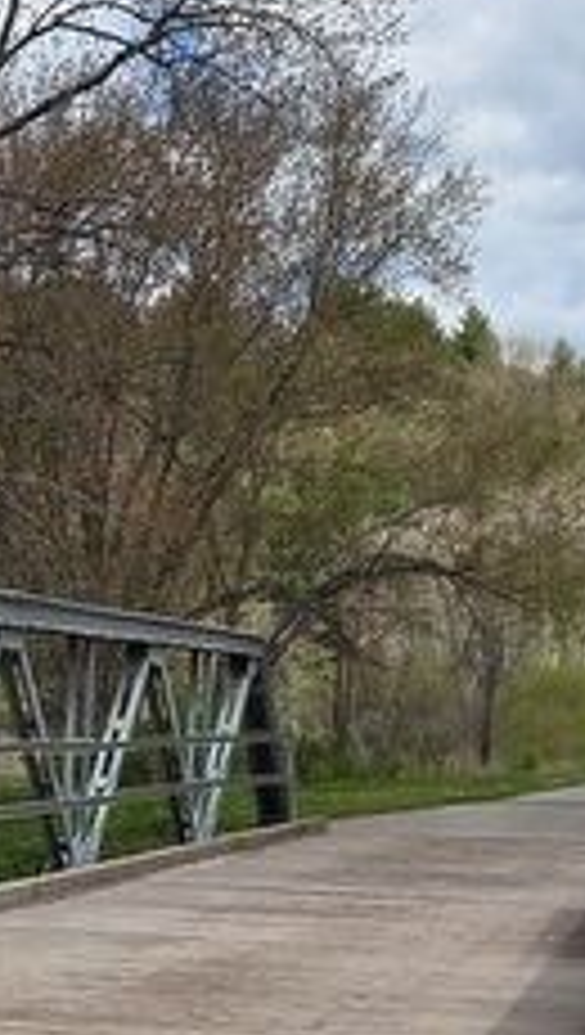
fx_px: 2390
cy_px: 940
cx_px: -40
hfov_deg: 13.7
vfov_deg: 23.7
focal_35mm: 87
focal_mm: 5.4
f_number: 1.8
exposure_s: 1/4771
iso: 80
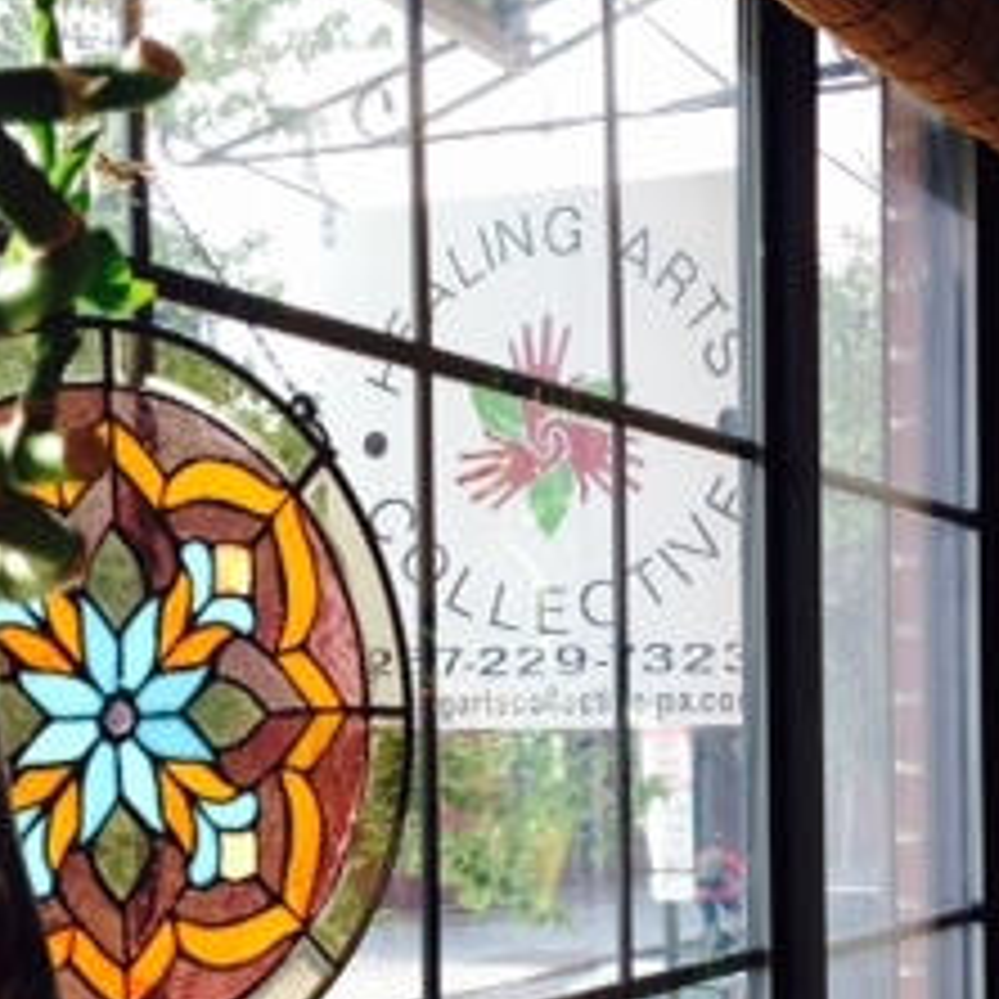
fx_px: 2743
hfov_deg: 20.6
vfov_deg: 20.5
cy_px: 724
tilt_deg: -1.7
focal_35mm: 84
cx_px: 464
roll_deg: +1.3
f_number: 2.4
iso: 50
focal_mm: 4.12
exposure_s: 1/160
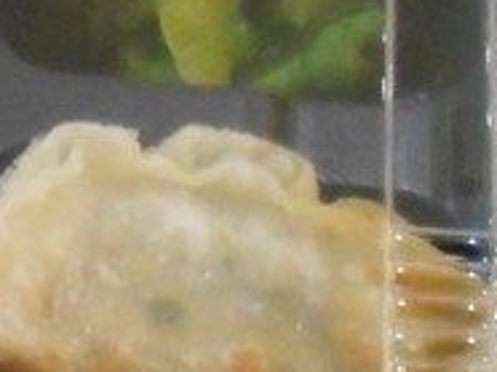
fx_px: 2409
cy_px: 664
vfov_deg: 8.5
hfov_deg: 10.9
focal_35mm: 168
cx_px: -457
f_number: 3.5
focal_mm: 4.6
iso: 800
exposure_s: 1/50
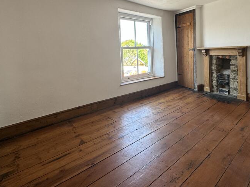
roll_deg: +2.1
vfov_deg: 59.3
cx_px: 157
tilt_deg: -4.2
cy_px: 59
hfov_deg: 75.0
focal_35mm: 22
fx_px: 159
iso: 160
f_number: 2.2
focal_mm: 2.22
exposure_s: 1/99
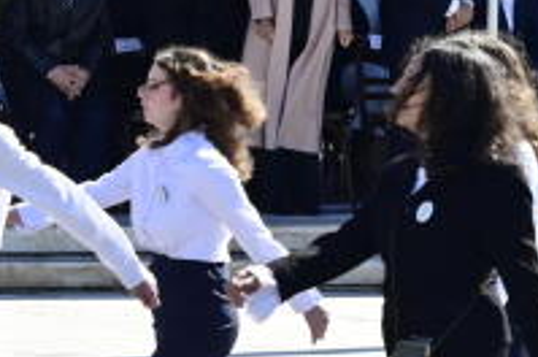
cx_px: -241
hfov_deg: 3.7
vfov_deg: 2.5
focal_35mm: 558
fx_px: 8325
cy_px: 89
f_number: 9
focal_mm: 112
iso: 640
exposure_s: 1/800
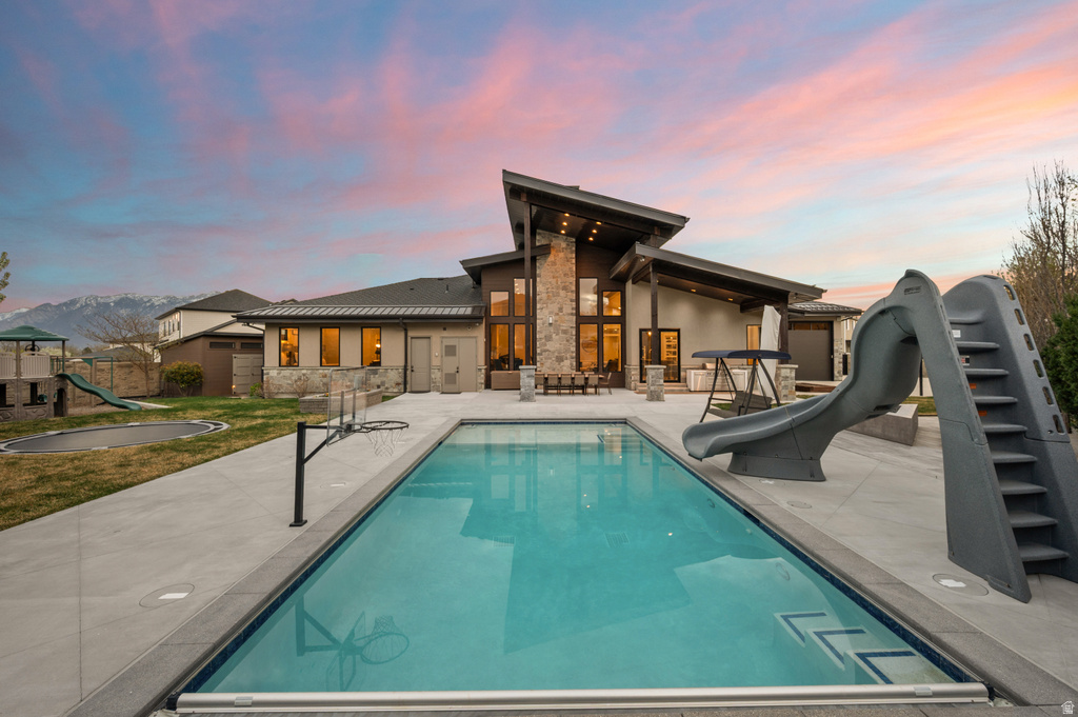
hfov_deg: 104.3
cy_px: 358
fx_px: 419
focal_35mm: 14
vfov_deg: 81.1
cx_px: 539
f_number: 7.1
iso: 500
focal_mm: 14
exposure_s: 1/13
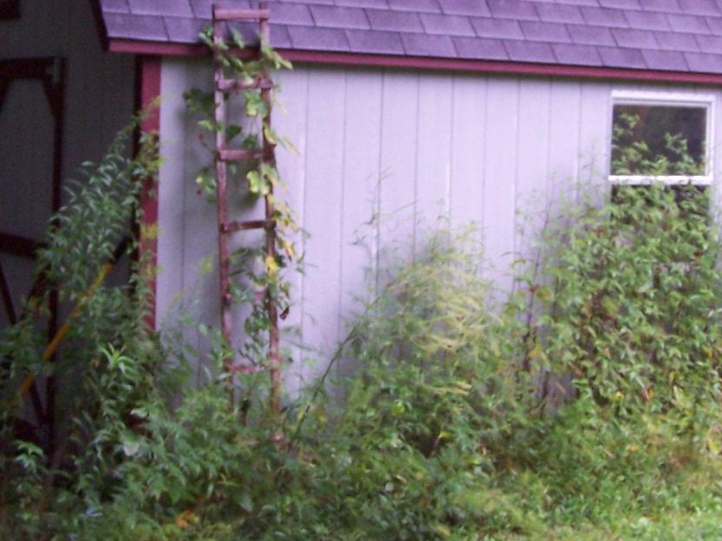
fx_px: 1585
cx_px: 400
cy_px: 139
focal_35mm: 76
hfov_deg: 25.6
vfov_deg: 19.3
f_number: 2.8
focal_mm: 6.3
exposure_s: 1/15
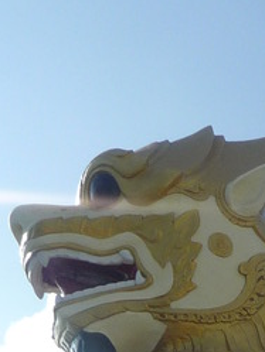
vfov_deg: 14.9
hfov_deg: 11.8
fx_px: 1244
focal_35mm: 122
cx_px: 344
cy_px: 541
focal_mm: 4.7
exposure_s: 1/800
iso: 100
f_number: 5
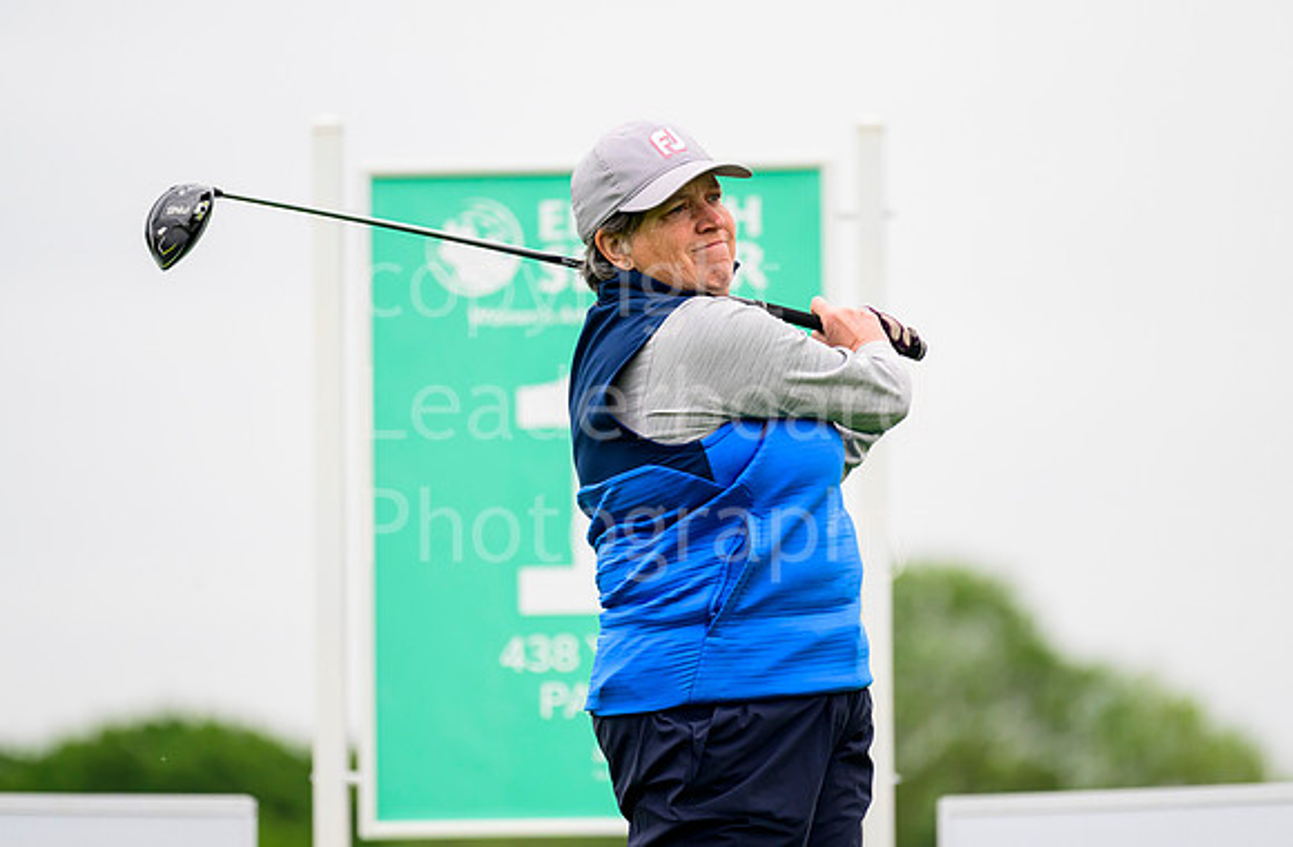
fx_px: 13354
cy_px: 384
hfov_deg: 5.5
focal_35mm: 374
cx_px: 592
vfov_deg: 3.6
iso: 1000
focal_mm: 340
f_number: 5.3
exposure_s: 1/1000
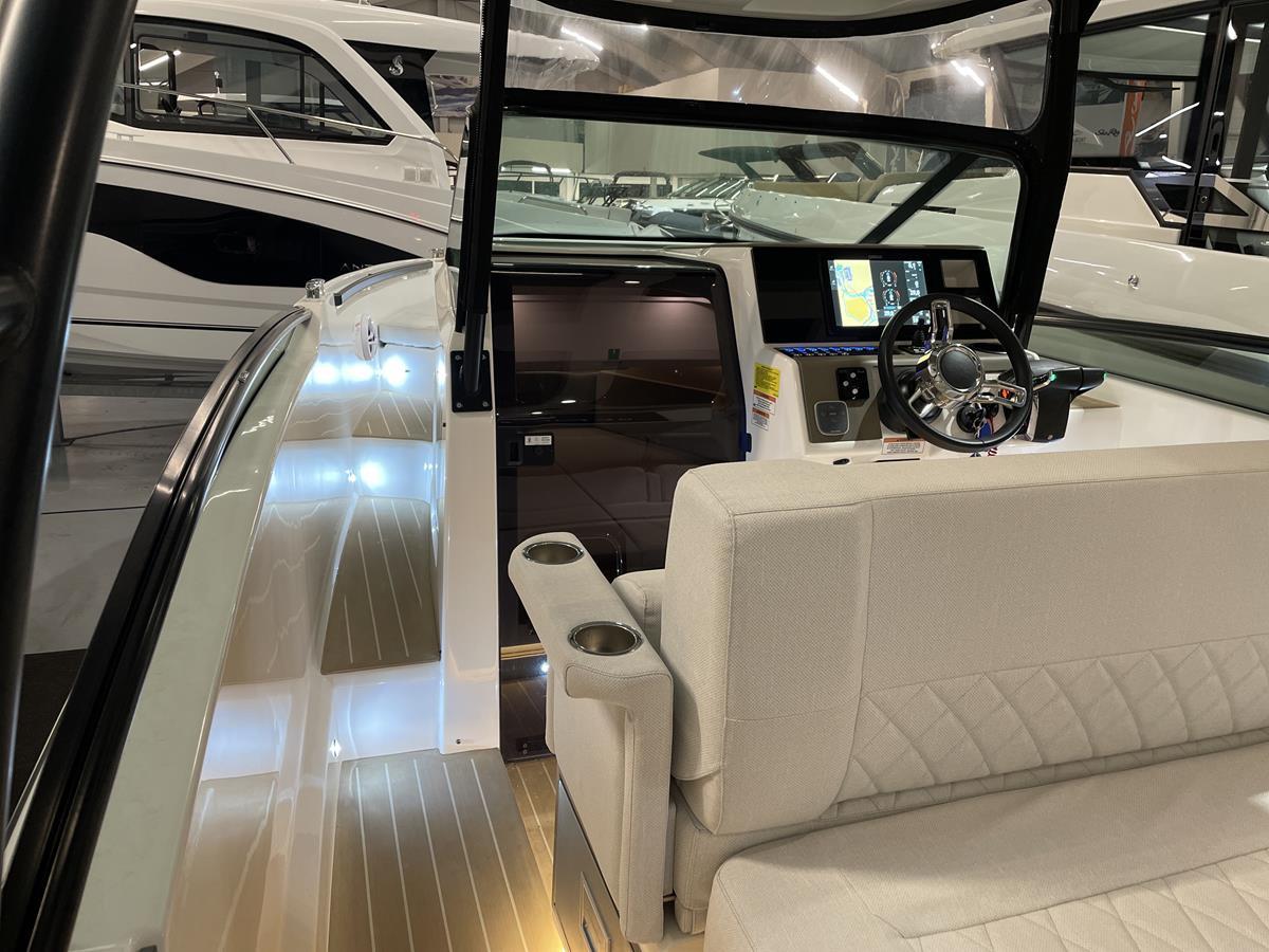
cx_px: 634
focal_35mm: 26
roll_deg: -1.7
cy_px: 476
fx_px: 953
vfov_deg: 53.1
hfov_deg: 67.3
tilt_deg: -16.2
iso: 100
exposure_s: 1/50
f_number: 1.6
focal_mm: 4.2
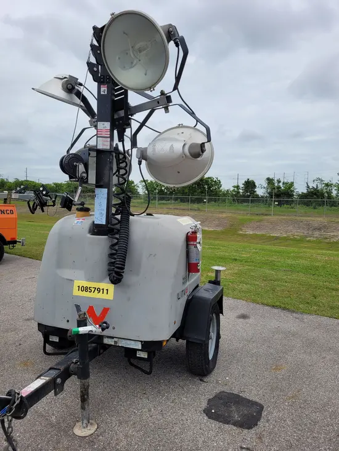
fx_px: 339
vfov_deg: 67.3
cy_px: 226
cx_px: 170
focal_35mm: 26
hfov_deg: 53.1
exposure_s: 1/2314
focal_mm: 5.4
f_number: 1.8
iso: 40
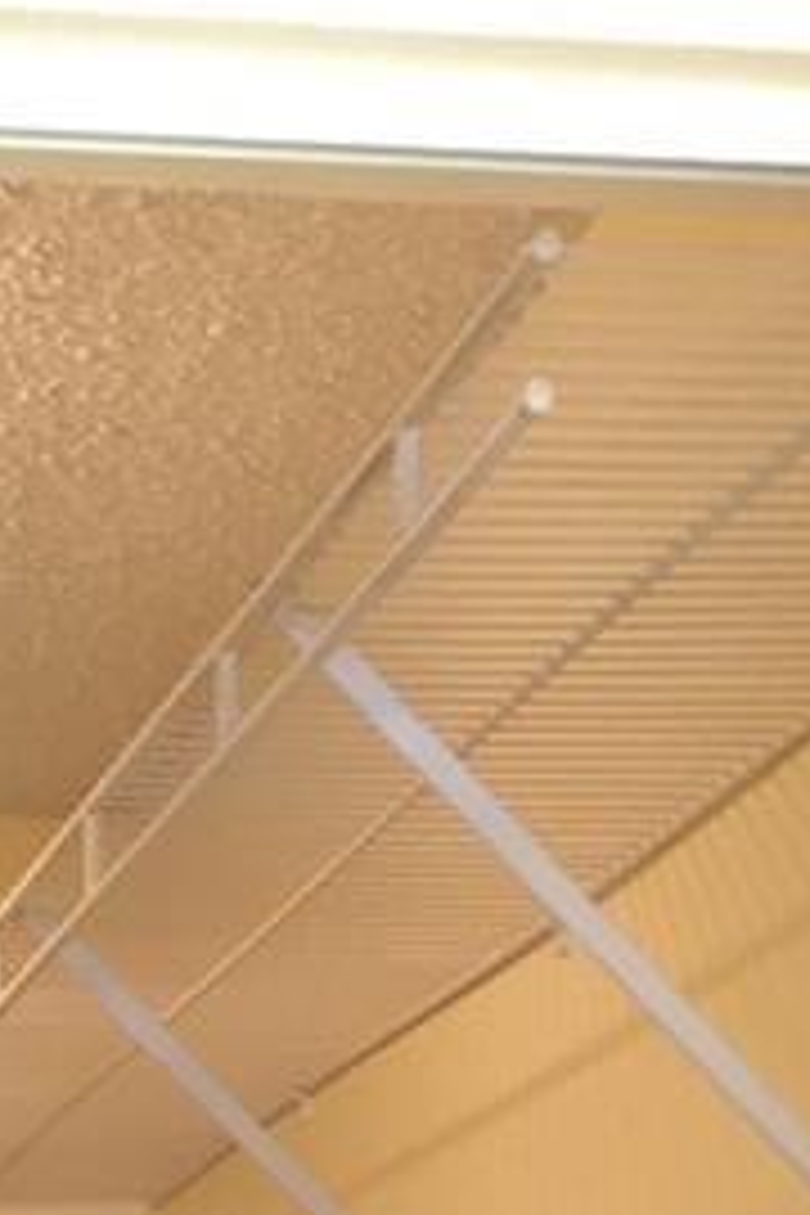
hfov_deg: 10.2
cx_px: 324
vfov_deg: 13.0
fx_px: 4522
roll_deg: +0.7
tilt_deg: -6.1
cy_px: 2542
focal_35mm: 134
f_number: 2.2
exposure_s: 1/30
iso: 80
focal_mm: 4.15
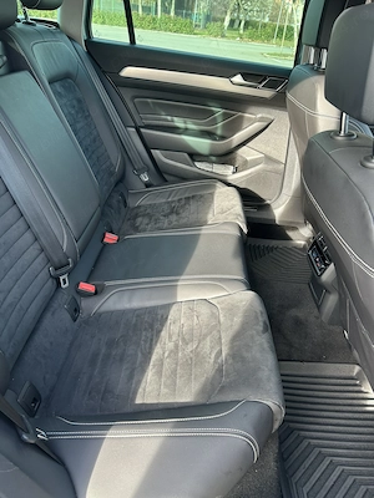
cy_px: 249
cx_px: 187
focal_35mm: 26
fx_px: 375
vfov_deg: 67.3
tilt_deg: -31.8
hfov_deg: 53.1
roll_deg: -8.5
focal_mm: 5.7
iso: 64
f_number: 1.5
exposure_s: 1/121
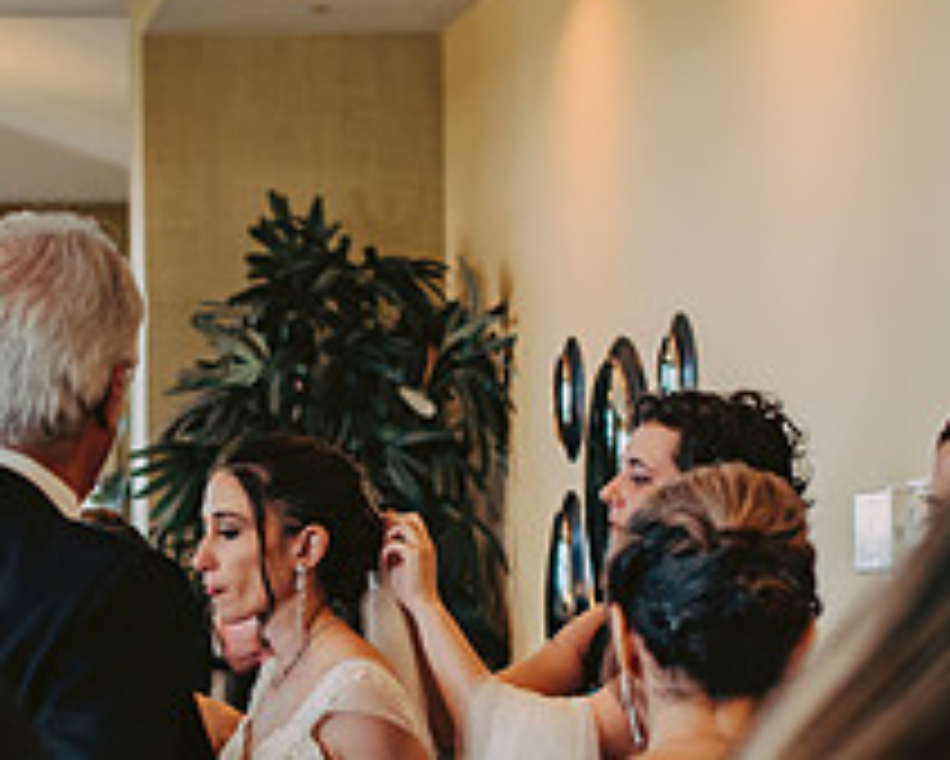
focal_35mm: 138
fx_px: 3882
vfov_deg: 11.2
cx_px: 176
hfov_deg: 13.9
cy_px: 623
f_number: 2.8
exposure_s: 1/320
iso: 320
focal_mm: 50
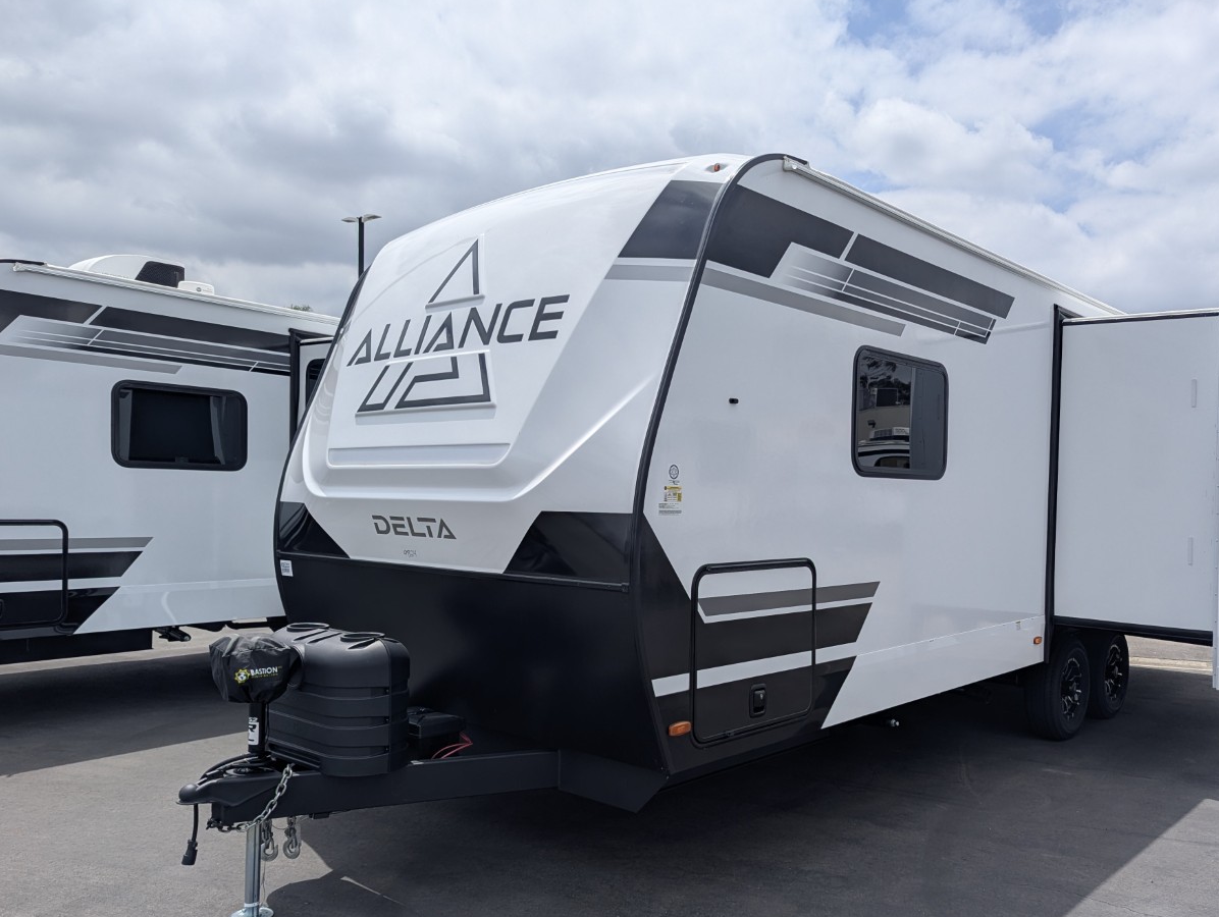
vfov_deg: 49.6
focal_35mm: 28
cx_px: 662
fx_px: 987
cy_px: 532
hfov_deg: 63.3
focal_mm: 6.81
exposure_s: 1/3774
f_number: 1.85
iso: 49
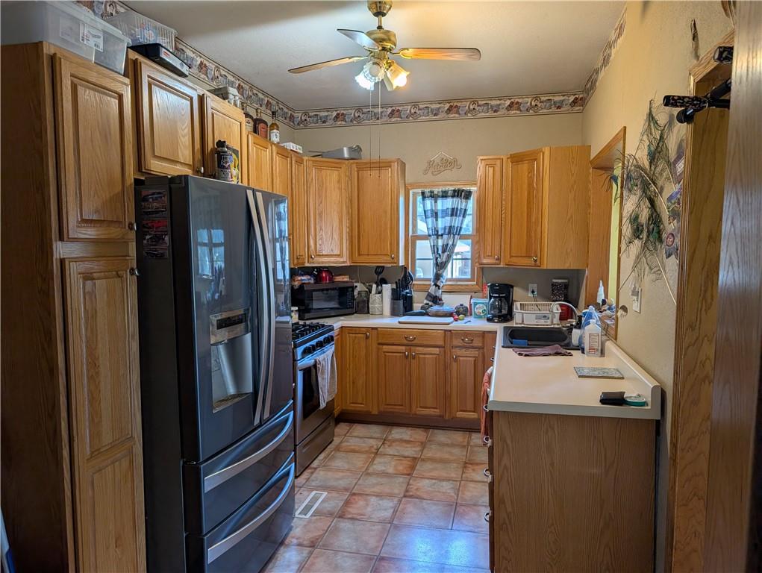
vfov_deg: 56.9
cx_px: 381
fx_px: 529
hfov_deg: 71.5
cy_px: 286
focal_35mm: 24
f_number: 1.68
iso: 25
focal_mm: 6.9
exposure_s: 1/80.9
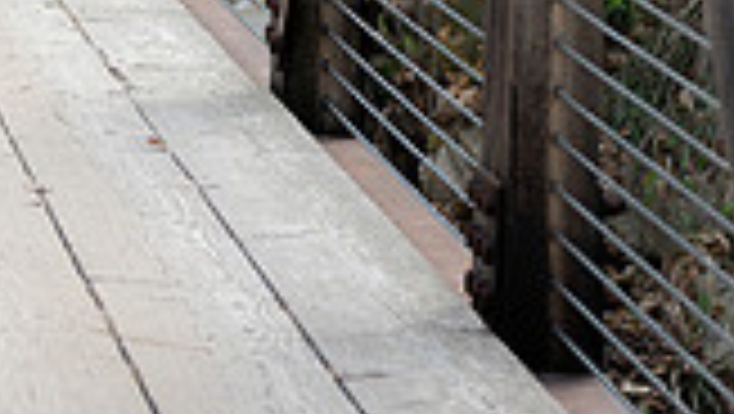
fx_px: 6175
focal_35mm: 317
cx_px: -365
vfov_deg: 3.8
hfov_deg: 6.7
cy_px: -412
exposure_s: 1/125
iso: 200
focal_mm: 85
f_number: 3.5
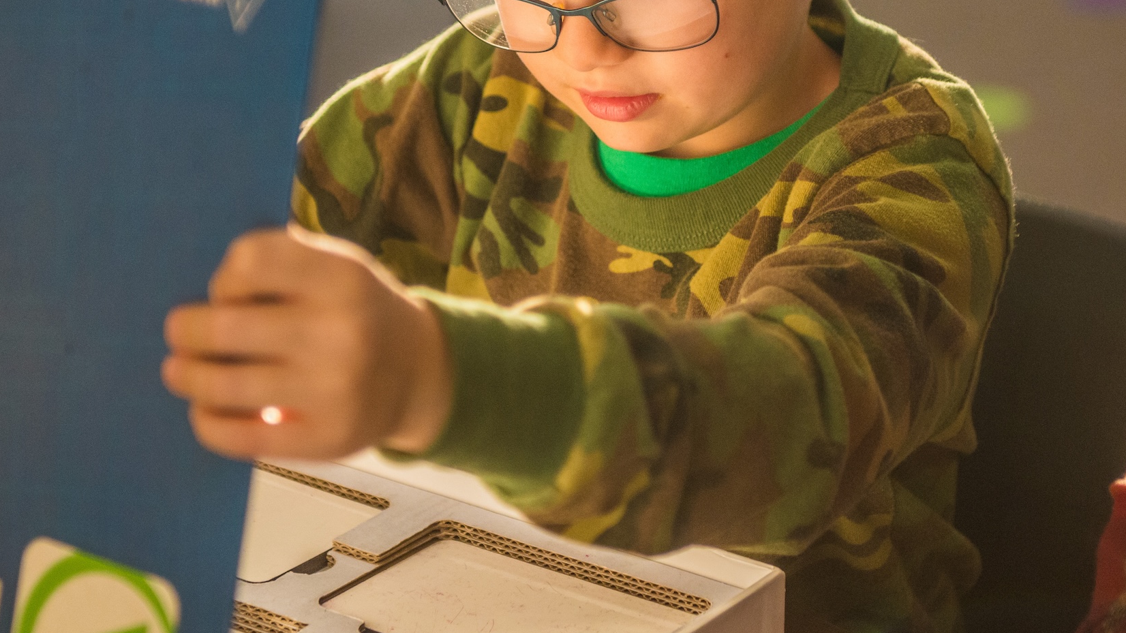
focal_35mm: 118
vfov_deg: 10.2
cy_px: 103
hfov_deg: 18.1
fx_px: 3523
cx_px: 669
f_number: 2.8
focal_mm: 62
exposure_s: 1/400
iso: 1600
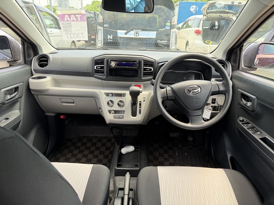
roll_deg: -0.6
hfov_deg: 71.6
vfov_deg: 56.8
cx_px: 137
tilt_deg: -31.2
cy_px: 102
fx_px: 190
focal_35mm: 24
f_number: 1.78
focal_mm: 6.76
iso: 80
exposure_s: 1/173
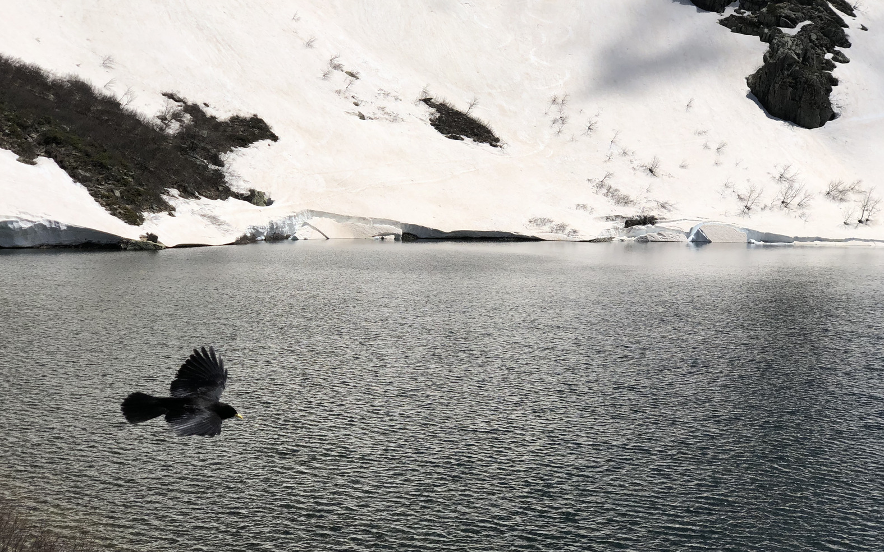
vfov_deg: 23.1
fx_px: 1349
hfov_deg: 36.3
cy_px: 252
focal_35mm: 56
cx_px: 439
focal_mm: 6
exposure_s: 1/4367
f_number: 2.4
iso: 16
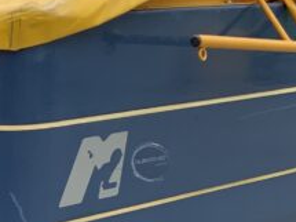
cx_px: -88
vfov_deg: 10.5
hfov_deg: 13.8
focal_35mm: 138
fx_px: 1179
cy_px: 288
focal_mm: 3
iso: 16
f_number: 1.8
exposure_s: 1/556
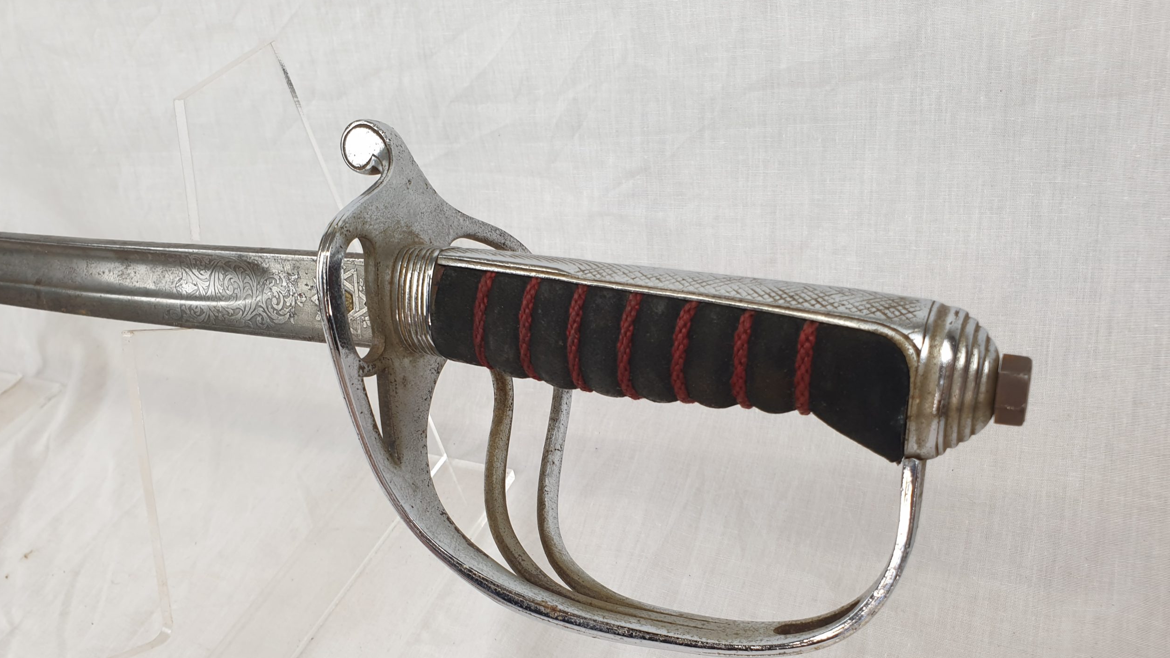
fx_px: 900
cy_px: 406
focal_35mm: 29
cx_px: 572
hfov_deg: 66.1
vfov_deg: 39.9
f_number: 2.4
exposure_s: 1/50
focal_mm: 4.3
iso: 50
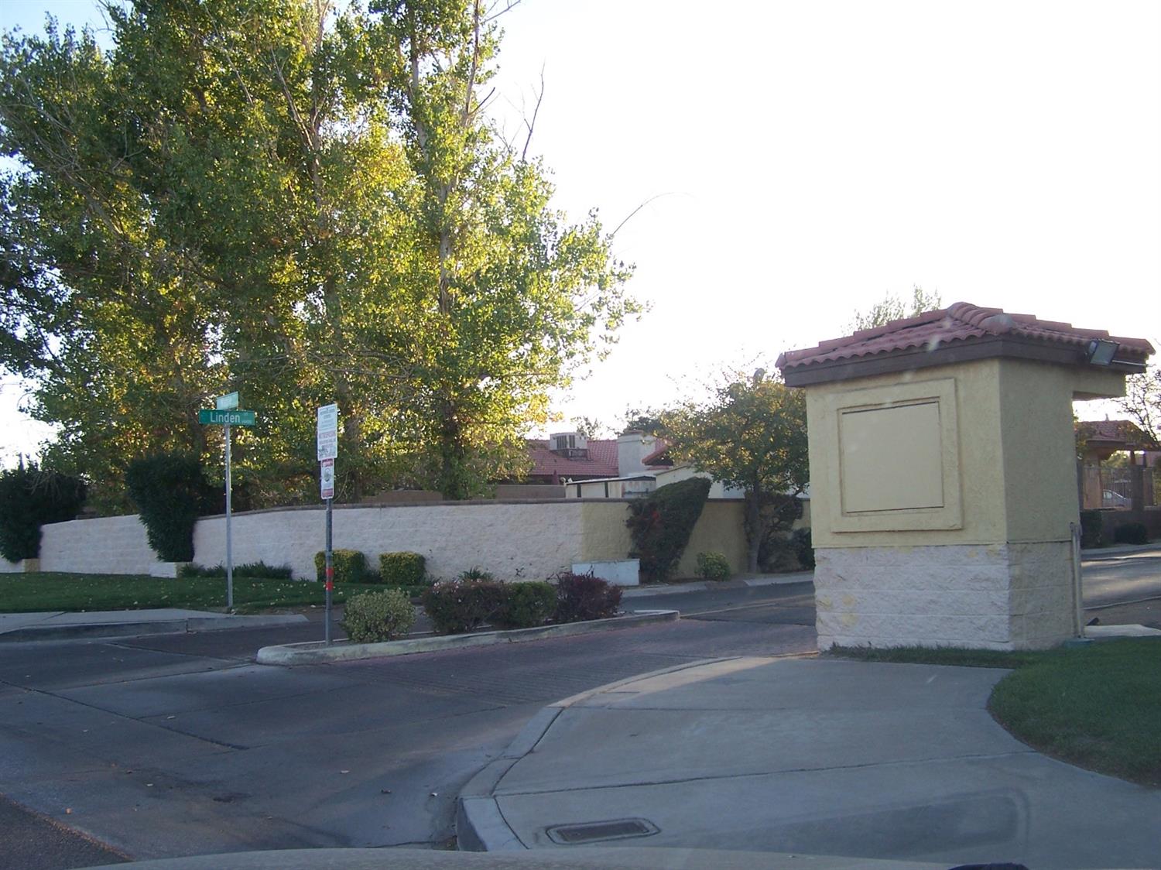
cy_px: 435
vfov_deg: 37.7
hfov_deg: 49.0
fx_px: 1274
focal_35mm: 38
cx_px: 580
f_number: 2.8
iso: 80
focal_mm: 6.3
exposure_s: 1/180
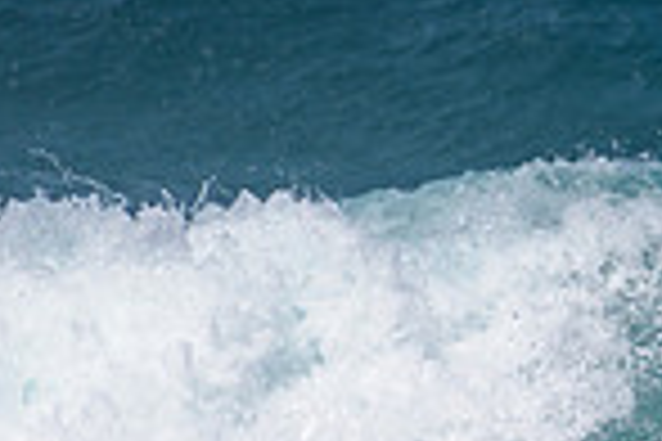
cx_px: 1296
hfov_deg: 0.9
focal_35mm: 2421
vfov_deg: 0.6
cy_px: 422
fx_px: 44516
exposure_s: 1/2000
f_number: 5.6
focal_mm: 500
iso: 72
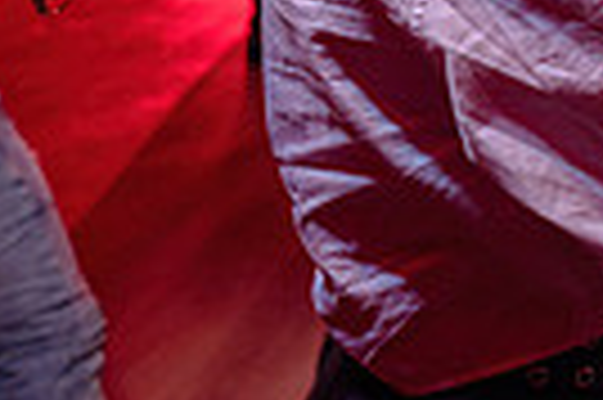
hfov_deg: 17.9
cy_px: -43
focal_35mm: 104
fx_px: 1740
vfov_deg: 12.9
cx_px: 860
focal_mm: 24
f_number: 3.2
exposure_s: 1/60
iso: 800
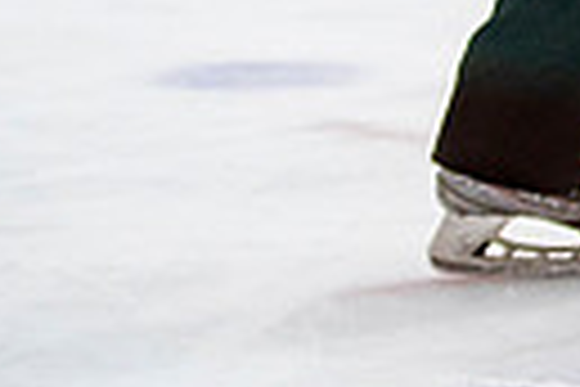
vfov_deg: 3.3
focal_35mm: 419
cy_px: -441
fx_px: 6750
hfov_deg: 4.9
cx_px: 952
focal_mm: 90
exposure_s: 1/640
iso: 2000
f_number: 2.8
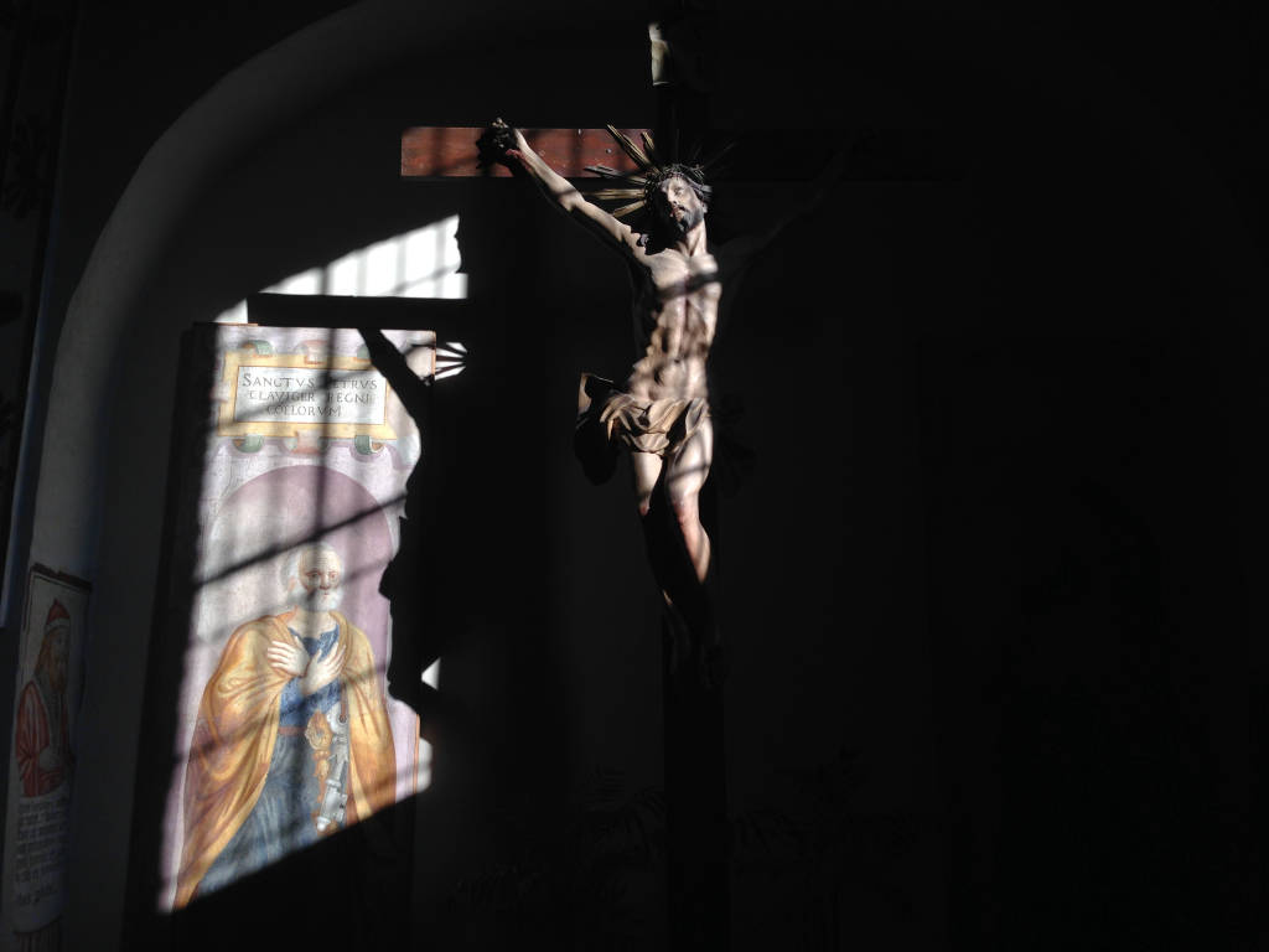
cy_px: 476
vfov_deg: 42.9
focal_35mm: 33
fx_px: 1210
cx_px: 634
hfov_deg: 55.4
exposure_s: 1/374
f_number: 2.4
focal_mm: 4.12
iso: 50
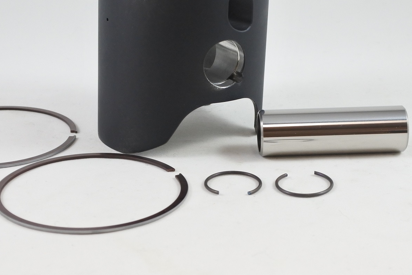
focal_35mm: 63
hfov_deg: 31.9
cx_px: 178
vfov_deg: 21.4
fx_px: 721
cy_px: 71
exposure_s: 1/125
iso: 450
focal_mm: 15.3
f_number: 4.2
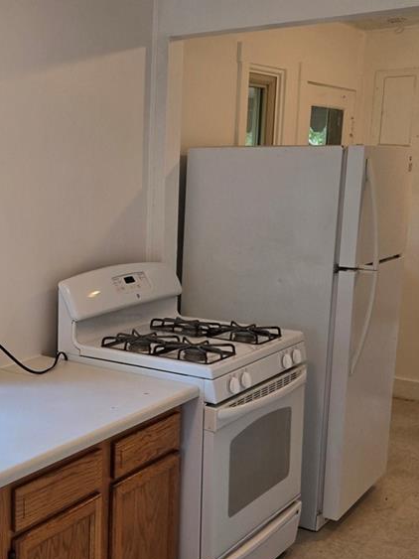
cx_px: 1
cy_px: 294
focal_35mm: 49
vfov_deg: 38.9
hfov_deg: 27.9
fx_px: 791
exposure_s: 1/120
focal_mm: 5.4
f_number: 1.8
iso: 80
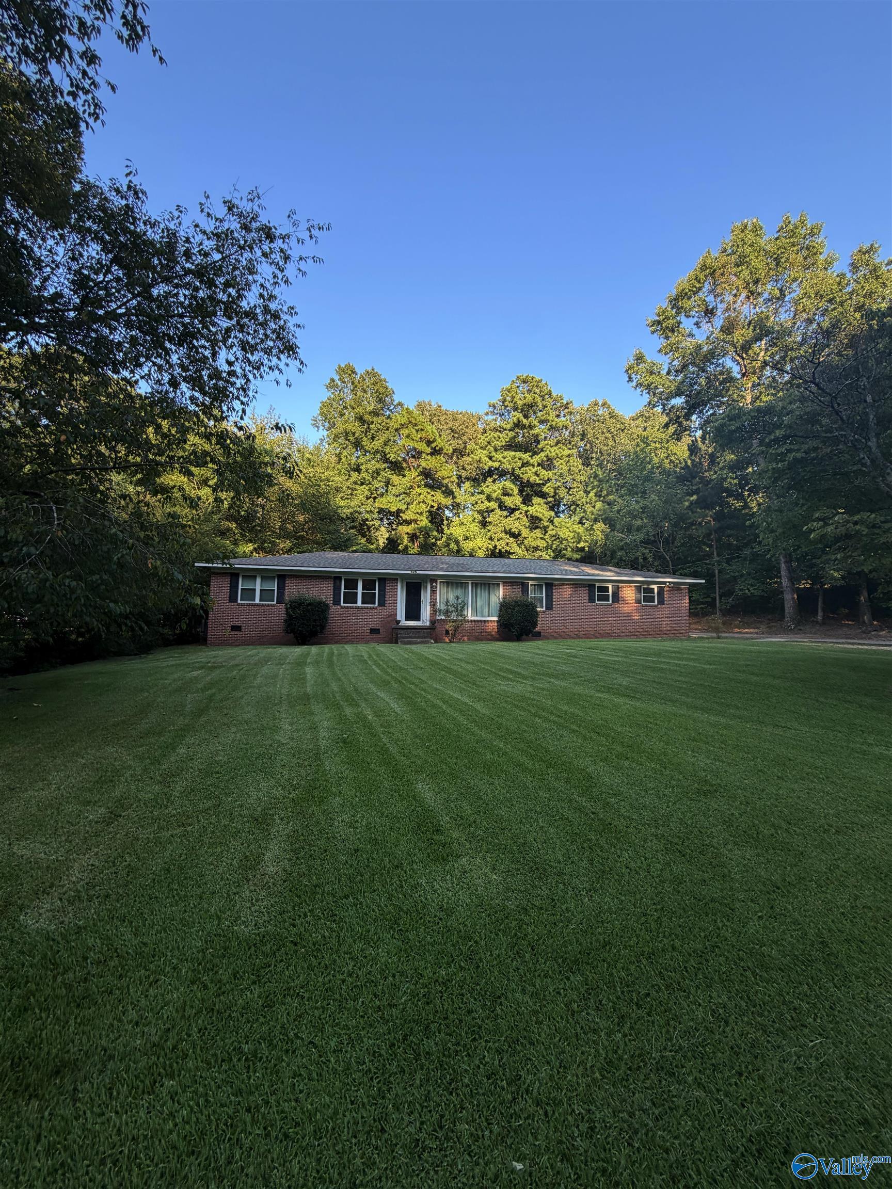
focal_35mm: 14
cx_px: 446
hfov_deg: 85.7
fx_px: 481
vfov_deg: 102.1
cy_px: 594
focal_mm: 2.22
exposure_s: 1/353
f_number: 2.2
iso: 50
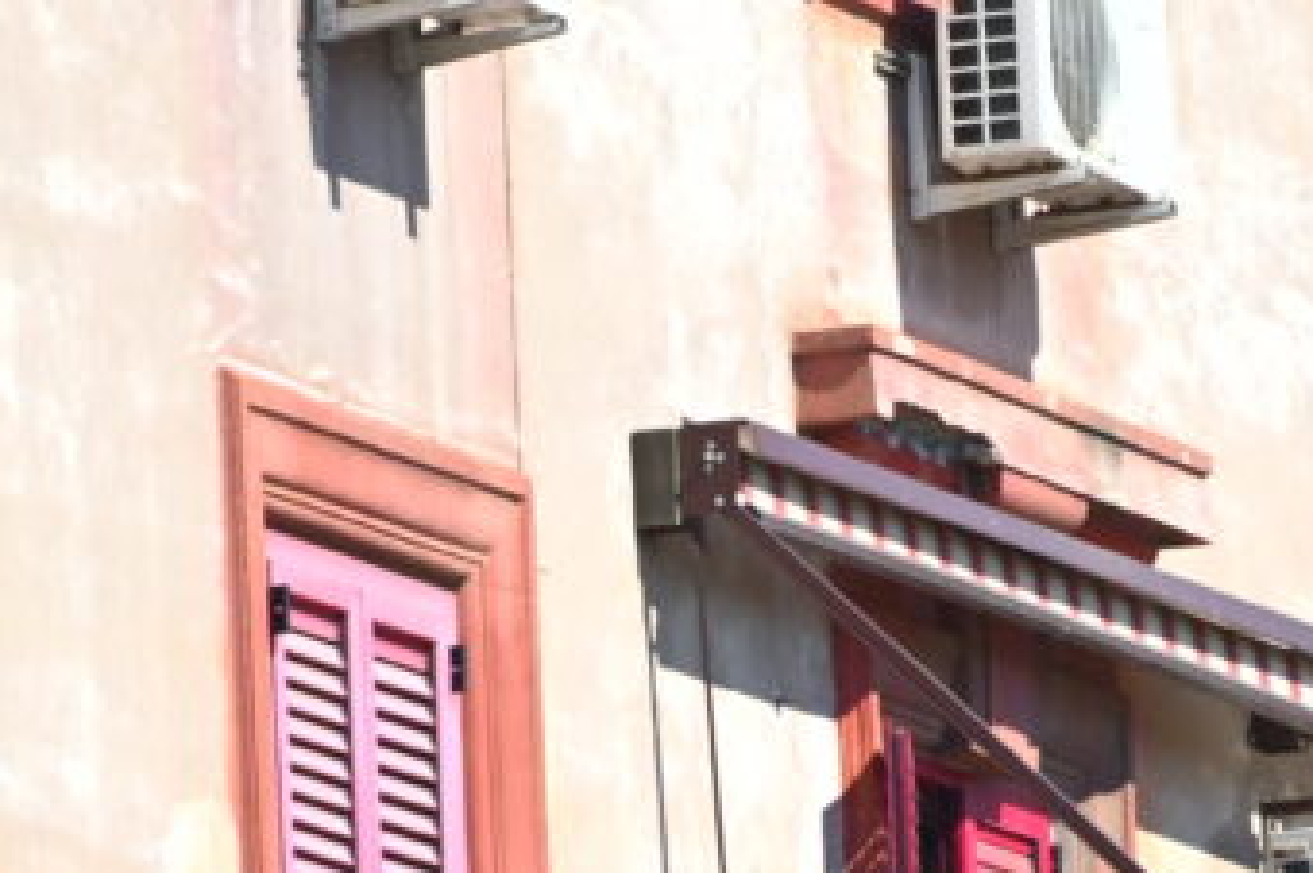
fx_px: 32939
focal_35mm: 904
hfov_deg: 2.3
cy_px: 1006
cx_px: 1595
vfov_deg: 1.5
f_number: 10
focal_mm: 300
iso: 4000
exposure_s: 1/6400
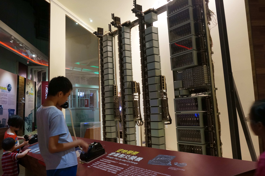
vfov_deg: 43.5
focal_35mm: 30
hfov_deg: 62.0
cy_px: 88
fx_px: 221
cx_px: 132
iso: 1600
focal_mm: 20
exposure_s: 1/13
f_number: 5.6
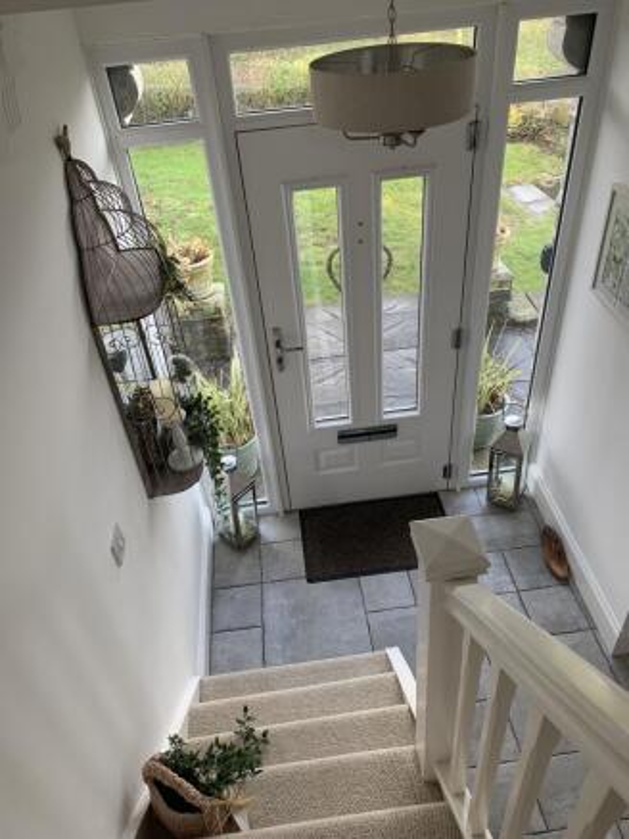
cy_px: 420
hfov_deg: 53.1
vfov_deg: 67.3
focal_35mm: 26
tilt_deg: -38.8
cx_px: 314
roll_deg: +5.9
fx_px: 630
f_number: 1.8
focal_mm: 4.25
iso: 50
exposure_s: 1/121
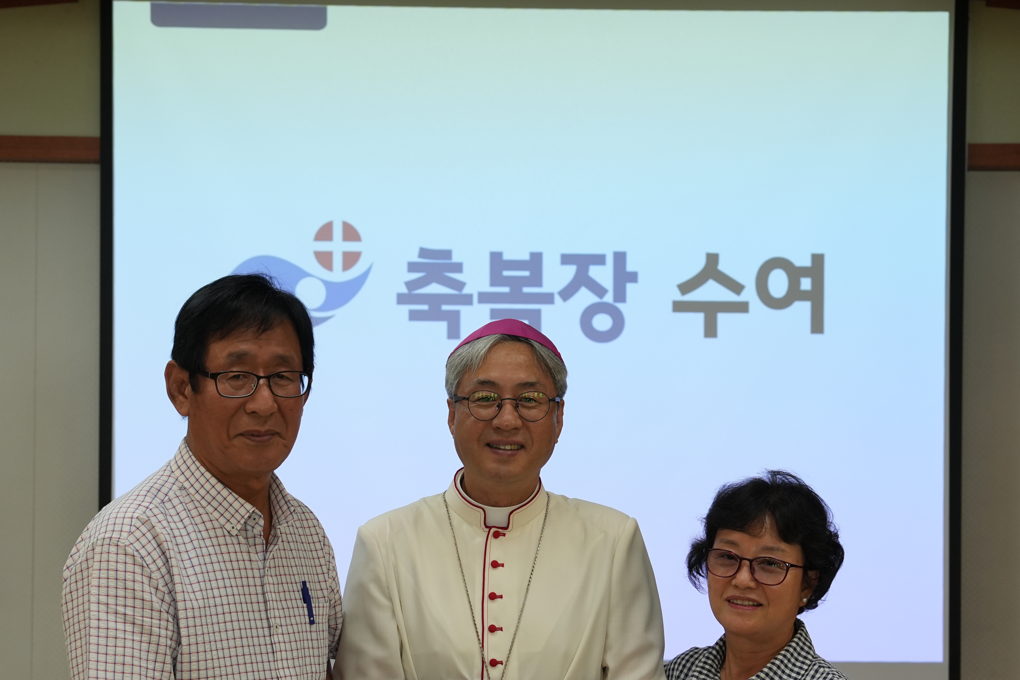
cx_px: 456
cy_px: 449
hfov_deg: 28.8
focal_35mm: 70
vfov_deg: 19.4
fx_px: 1983
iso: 1000
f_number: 5
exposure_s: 1/160
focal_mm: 45
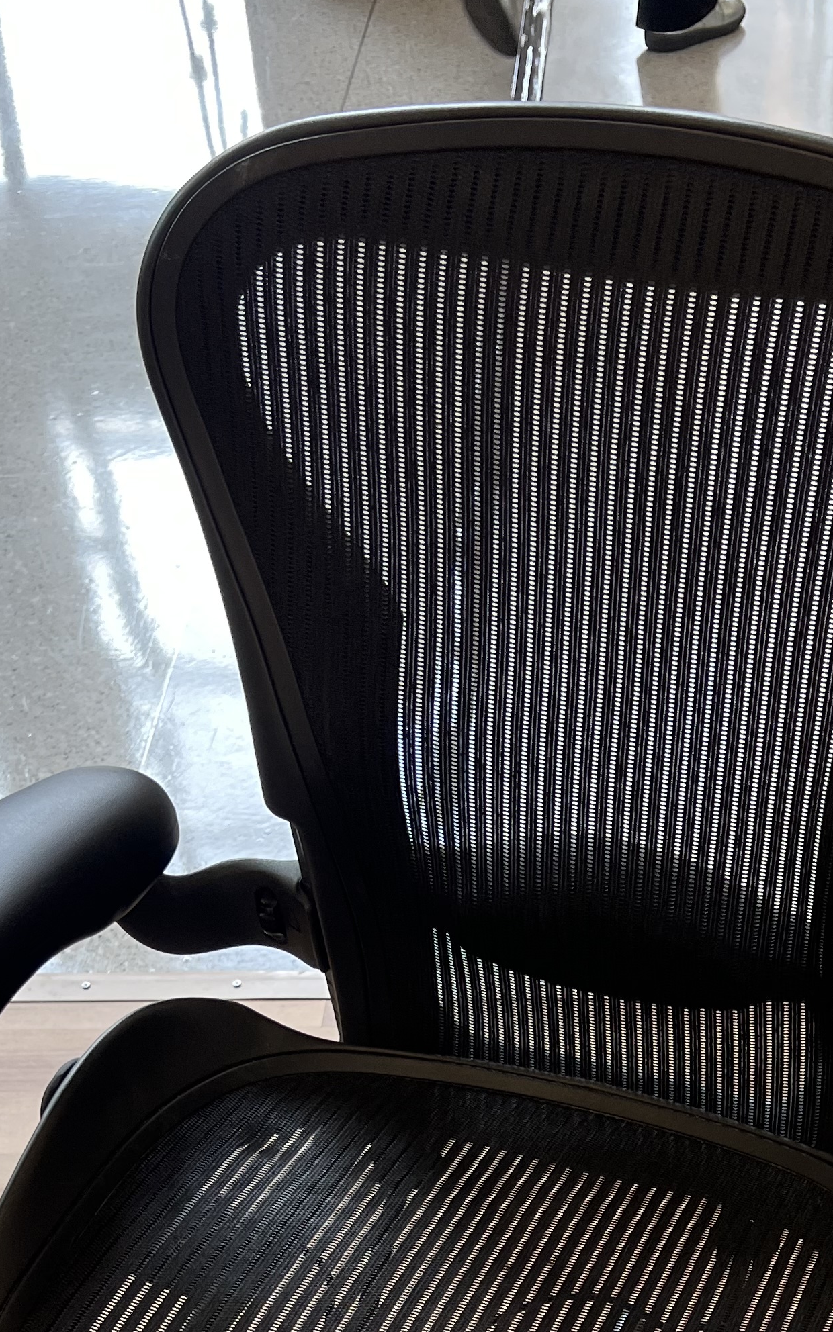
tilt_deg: -47.2
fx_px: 2034
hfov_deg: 23.0
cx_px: 605
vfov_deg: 33.7
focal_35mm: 56
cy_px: 1281
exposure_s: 1/120
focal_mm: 5.7
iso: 100
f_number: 1.5
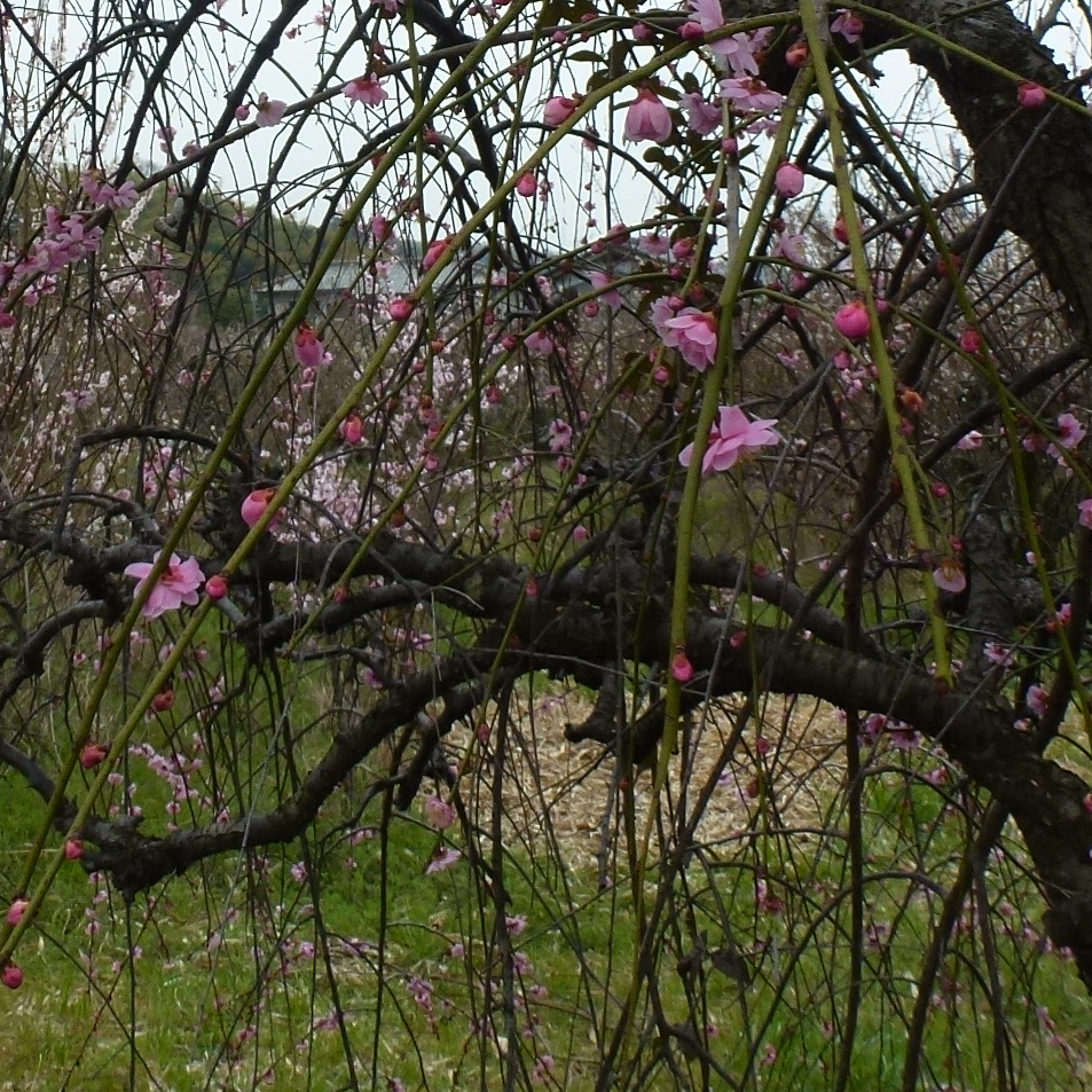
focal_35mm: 57
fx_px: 2034
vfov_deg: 28.4
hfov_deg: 29.3
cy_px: 31
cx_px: 203
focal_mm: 4.3
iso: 100
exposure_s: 1/200
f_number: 4
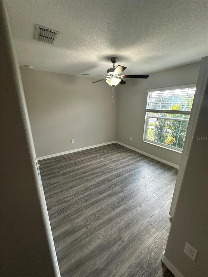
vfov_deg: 102.1
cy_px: 138
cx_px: 104
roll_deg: -0.1
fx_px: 112
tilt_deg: -16.8
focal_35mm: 14
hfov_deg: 85.7
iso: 200
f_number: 2.2
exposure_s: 1/120
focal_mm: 2.22
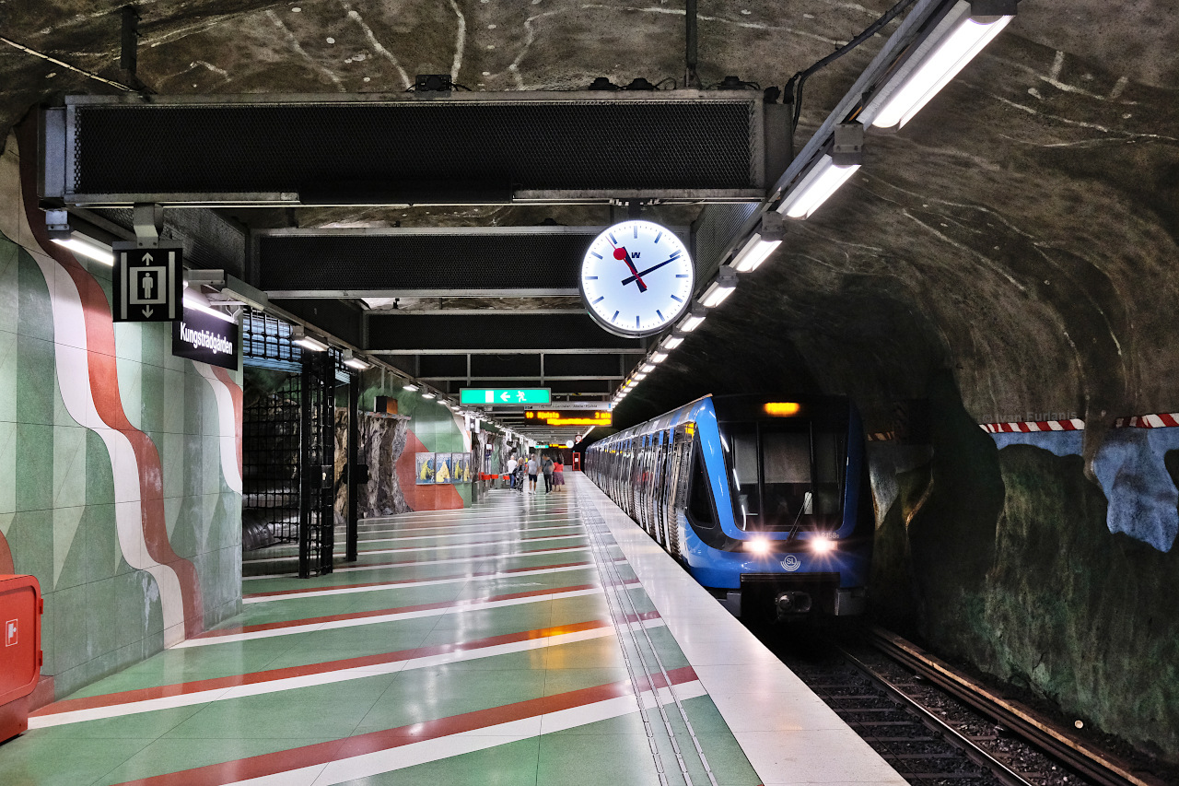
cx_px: 590
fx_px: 1146
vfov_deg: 37.8
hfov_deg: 54.4
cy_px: 393
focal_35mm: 35
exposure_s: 1/8
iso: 2500
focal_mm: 23.5
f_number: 8
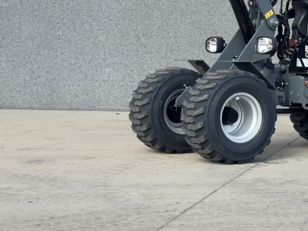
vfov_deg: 14.8
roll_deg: -1.1
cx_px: 291
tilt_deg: +2.9
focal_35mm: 98
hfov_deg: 19.6
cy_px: -1
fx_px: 872
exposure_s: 1/1818
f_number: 1.78
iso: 64
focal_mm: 6.76
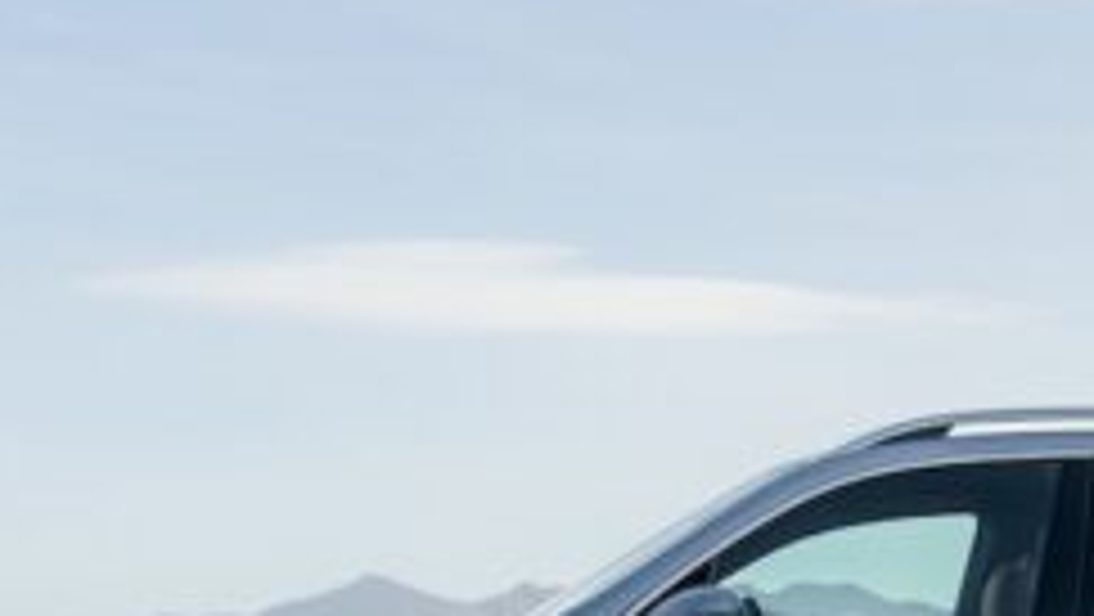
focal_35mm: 120
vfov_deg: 9.9
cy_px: 845
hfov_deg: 17.6
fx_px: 3483
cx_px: 963
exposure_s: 1/320
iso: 100
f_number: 5.6
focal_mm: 34
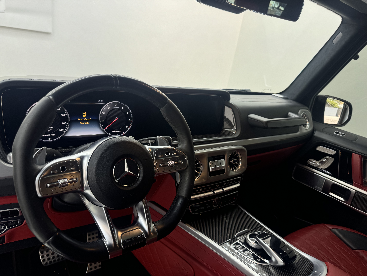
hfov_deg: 71.6
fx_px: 254
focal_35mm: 24
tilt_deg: -18.9
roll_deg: -10.1
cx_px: 184
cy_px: 138
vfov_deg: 56.8
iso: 80
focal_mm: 6.76
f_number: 1.78
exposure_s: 1/110
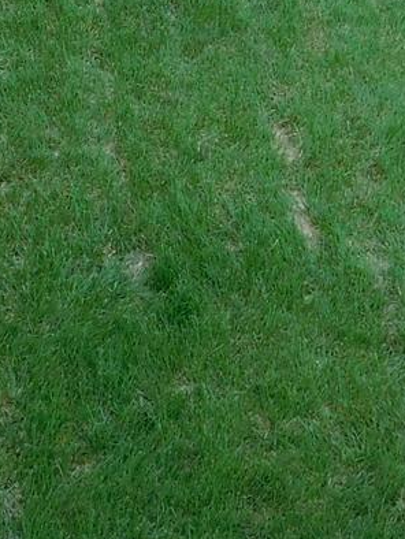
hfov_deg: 7.9
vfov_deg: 10.4
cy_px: -148
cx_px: 38
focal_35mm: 187
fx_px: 2914
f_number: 3.5
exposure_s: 1/60
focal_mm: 6.3
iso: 125
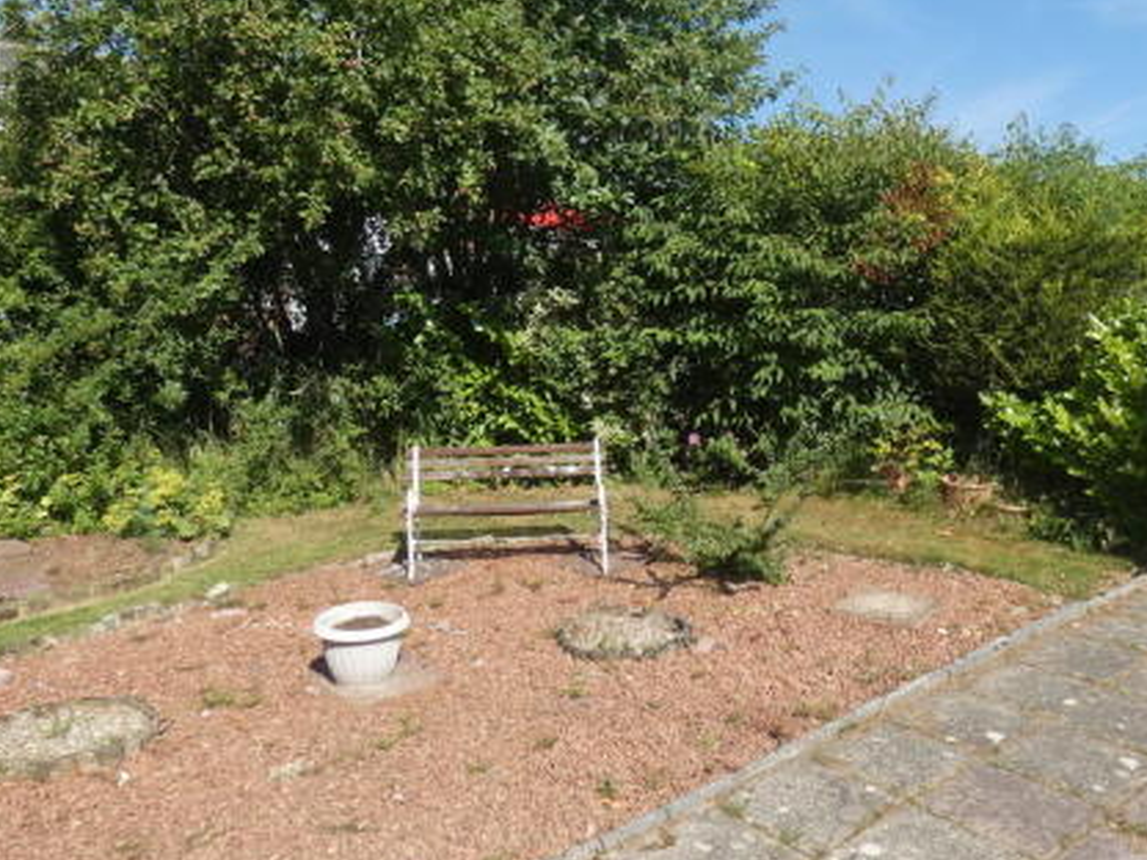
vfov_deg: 49.7
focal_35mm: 28
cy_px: 437
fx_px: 928
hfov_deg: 63.2
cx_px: 655
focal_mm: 3.6
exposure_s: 1/800
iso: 80
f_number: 3.2
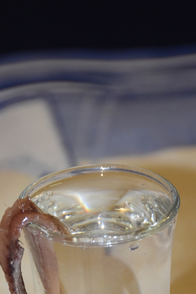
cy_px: 280
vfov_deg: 6.8
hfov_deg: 4.6
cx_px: 83
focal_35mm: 302
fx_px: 2466
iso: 1400
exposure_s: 1/60
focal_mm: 100
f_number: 5.6
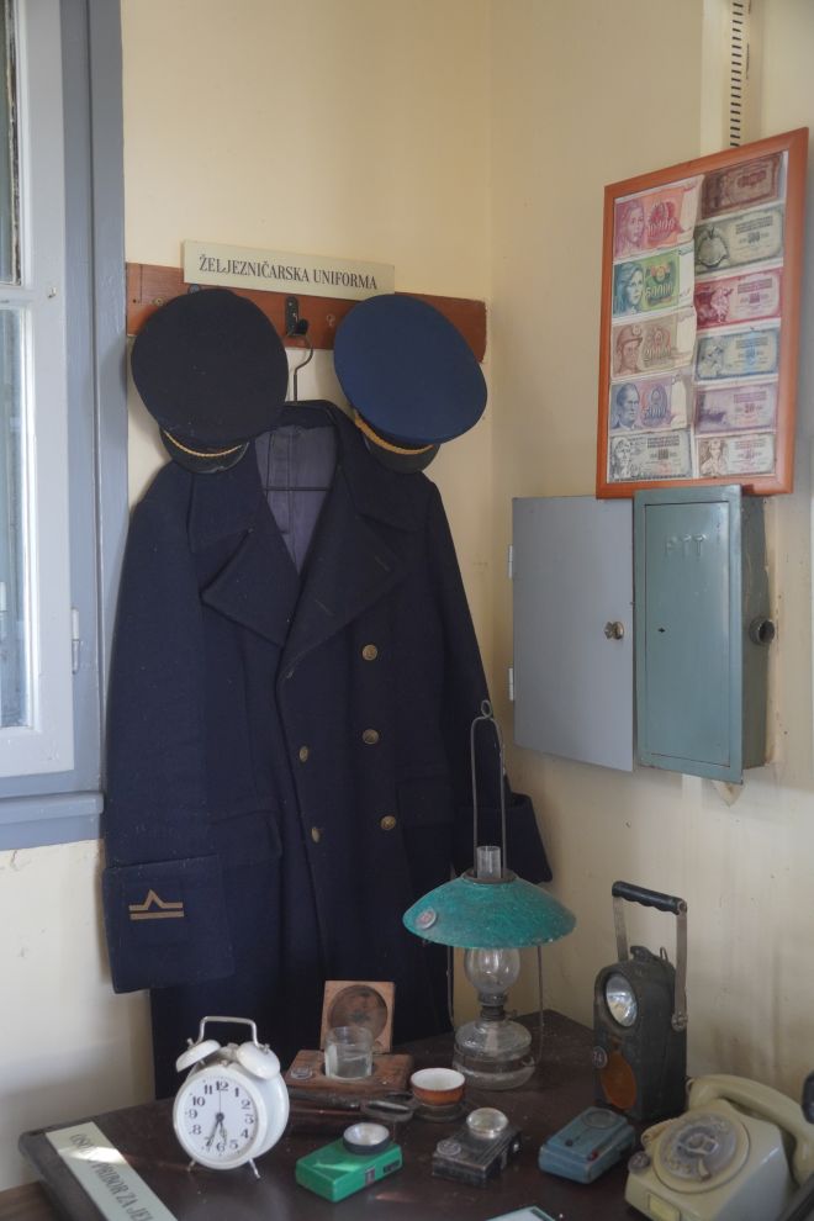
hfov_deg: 34.2
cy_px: 610
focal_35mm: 39
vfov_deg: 49.6
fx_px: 1323
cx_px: 407
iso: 800
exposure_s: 1/125
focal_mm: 26
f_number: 3.2
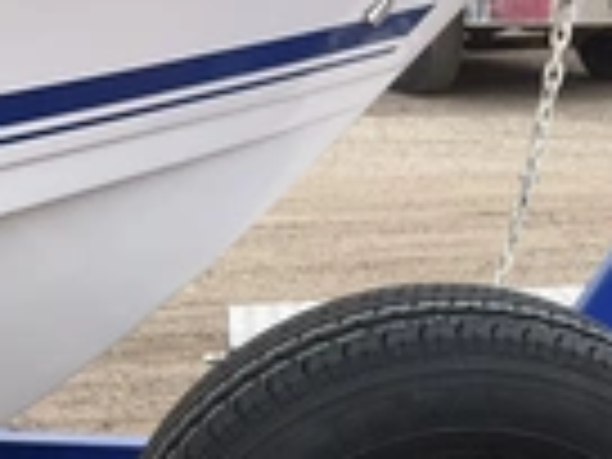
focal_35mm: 85
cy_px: 562
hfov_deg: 22.7
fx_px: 1503
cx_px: 486
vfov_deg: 16.6
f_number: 1.8
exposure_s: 1/291
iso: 25
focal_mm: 3
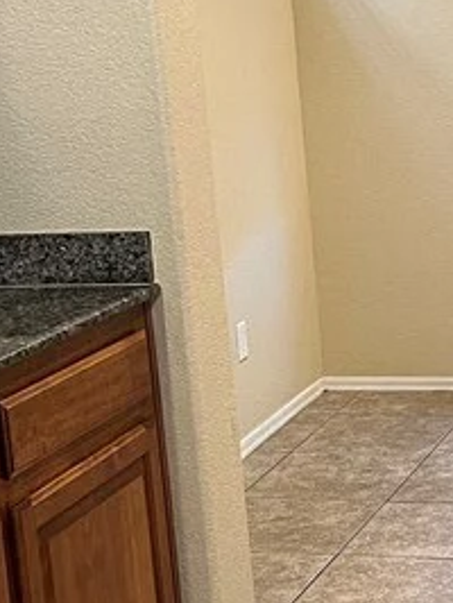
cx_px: 399
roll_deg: +4.8
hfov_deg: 14.7
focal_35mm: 100
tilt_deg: -12.9
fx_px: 1742
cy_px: 349
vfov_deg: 19.6
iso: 200
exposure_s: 1/60
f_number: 1.5
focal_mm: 5.7
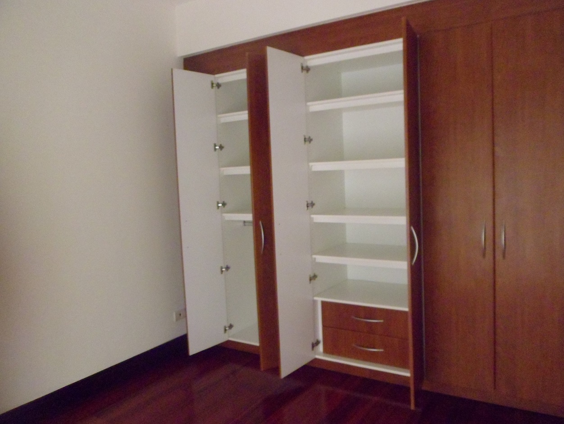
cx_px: 282
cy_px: 212
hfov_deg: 65.3
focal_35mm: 27
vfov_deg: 51.4
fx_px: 440
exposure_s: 1/90
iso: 800
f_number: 3.3
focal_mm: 4.9
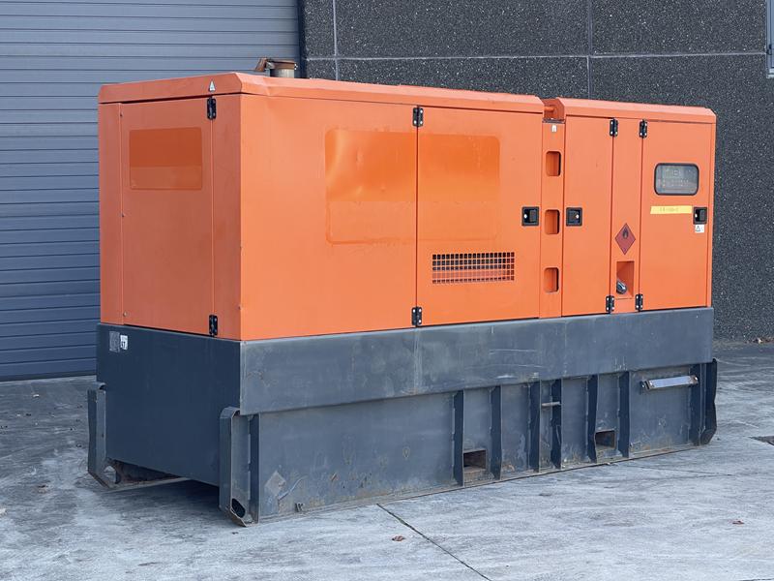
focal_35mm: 64
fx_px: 1431
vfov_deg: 22.9
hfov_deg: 30.3
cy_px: 290
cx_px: 387
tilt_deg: -3.7
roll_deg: +1.5
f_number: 2.2
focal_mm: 7.5
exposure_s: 1/99
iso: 25
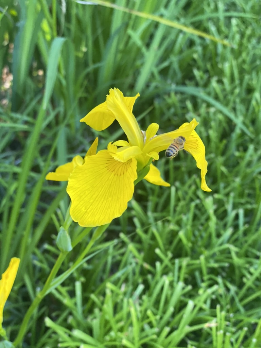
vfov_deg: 36.8
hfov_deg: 28.0
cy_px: 174
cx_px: 130
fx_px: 523
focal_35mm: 52
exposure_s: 1/122
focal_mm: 6
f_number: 2
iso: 100
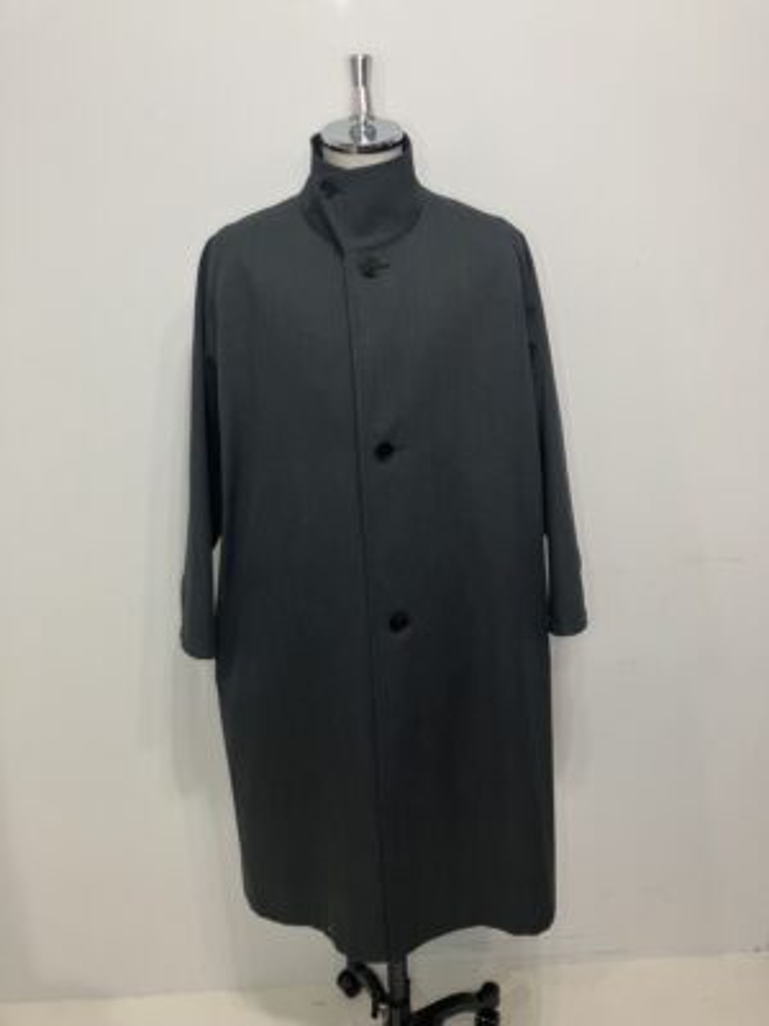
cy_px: 513
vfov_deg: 63.4
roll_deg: +1.9
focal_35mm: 28
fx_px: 829
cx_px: 384
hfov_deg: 49.7
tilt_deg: -15.6
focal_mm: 3.99
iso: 160
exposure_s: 1/50
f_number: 1.8
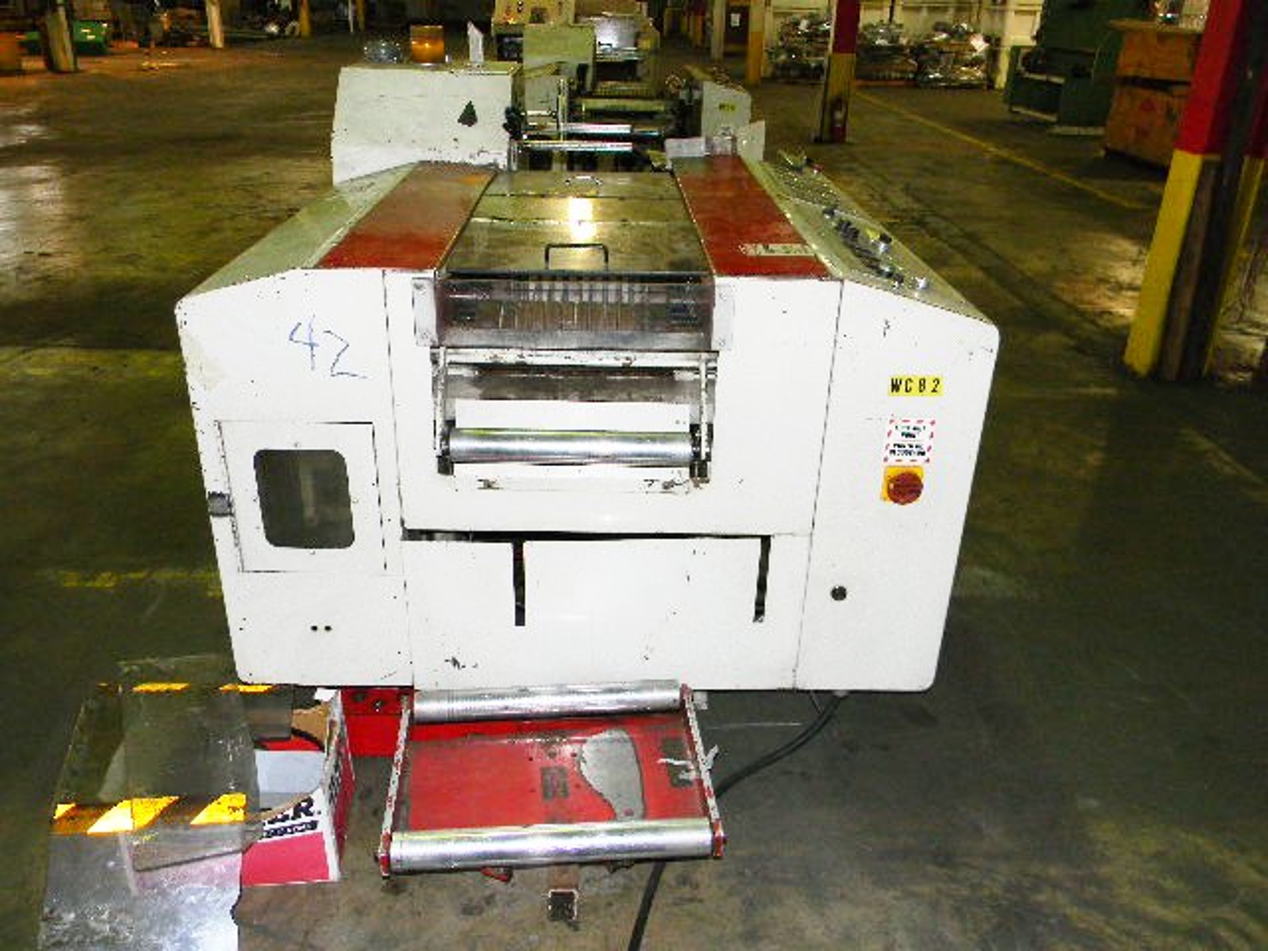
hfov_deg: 63.4
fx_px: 1026
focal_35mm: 28
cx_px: 634
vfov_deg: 49.7
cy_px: 476
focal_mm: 5
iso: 200
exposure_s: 1/26
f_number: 3.5
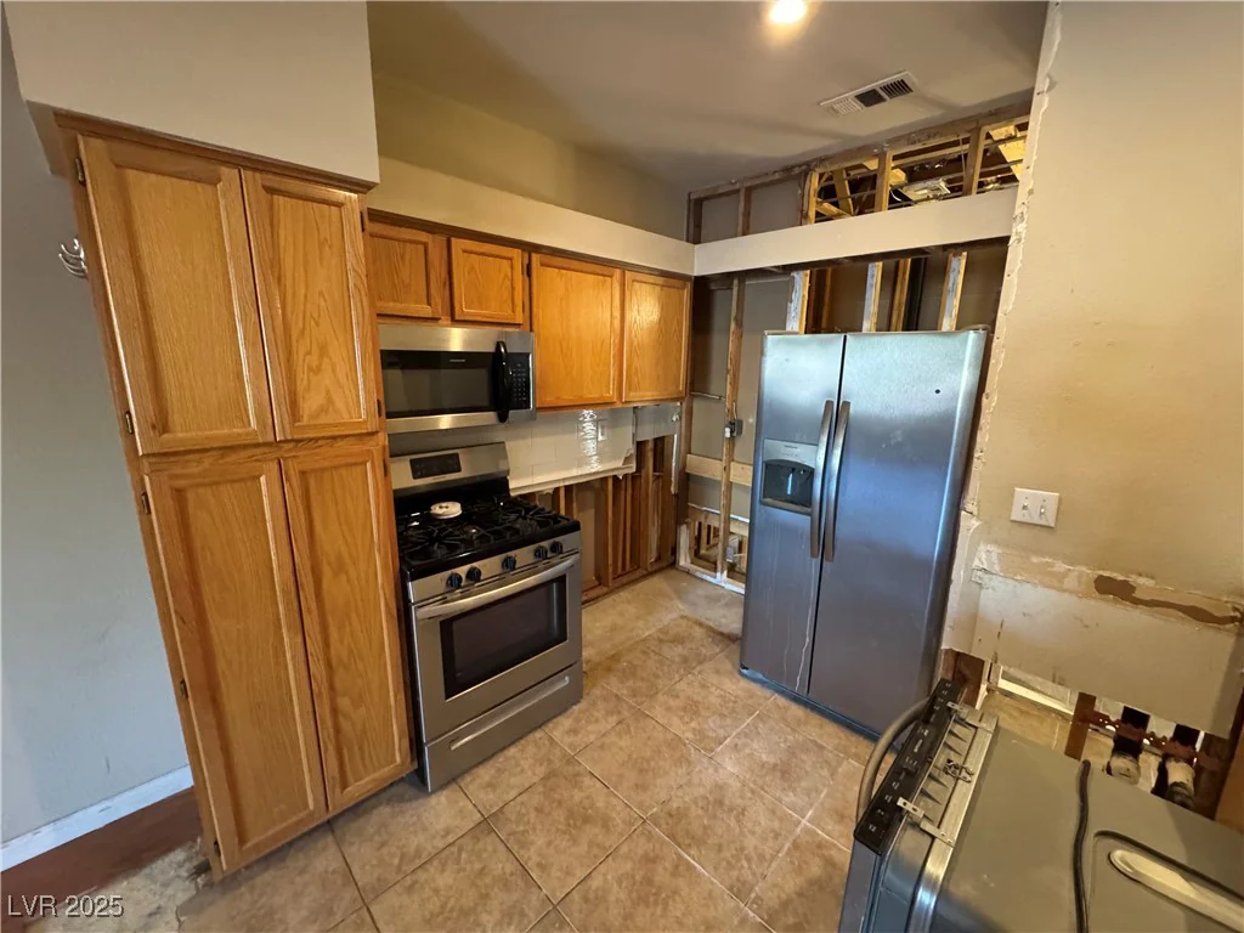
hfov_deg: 102.1
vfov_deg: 85.7
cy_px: 466
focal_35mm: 14
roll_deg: -1.2
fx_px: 503
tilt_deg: -13.9
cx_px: 622
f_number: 2.2
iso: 1250
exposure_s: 1/60
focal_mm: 2.22
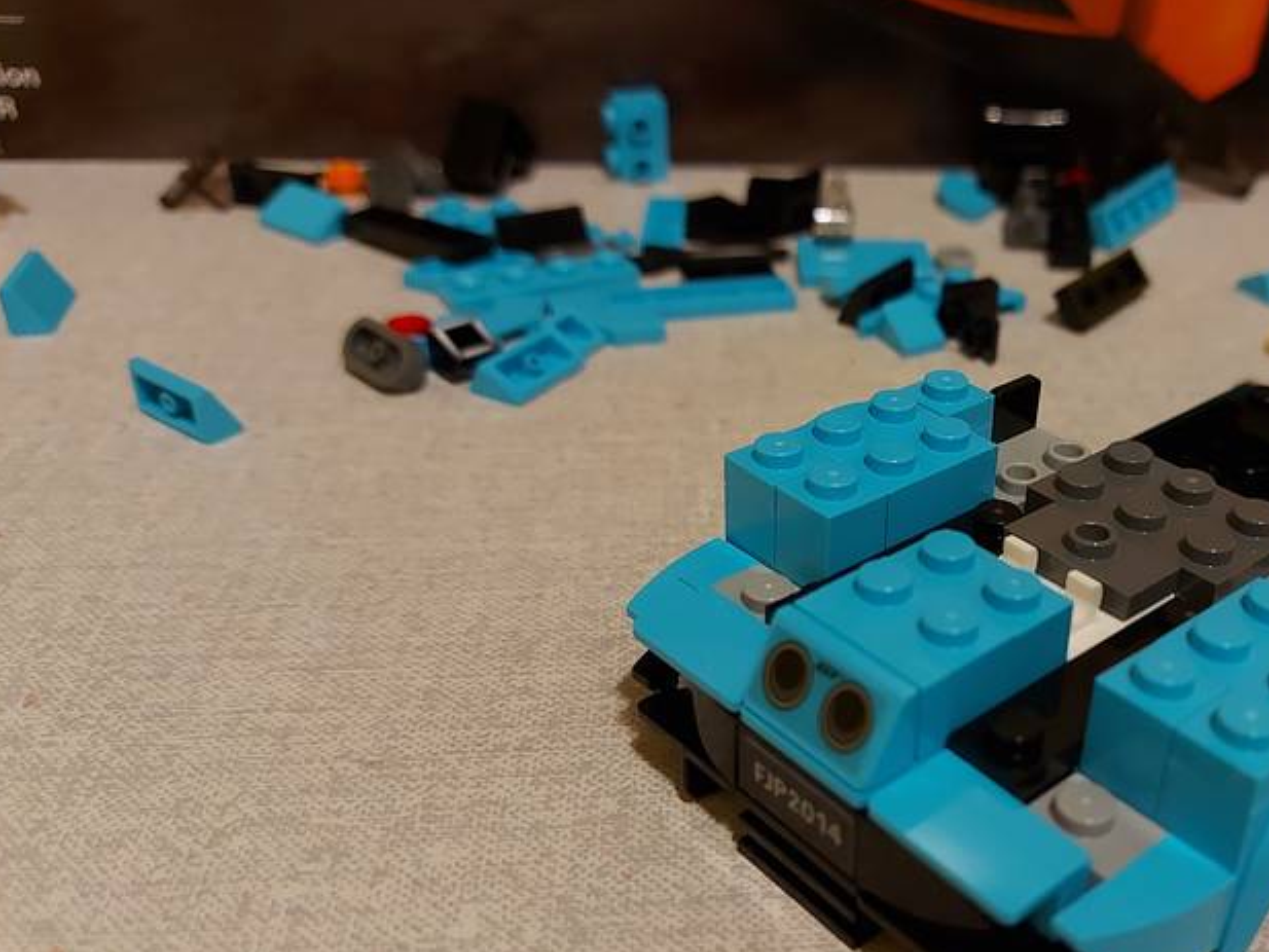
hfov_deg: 51.1
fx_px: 1283
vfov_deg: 40.5
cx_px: 901
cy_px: 587
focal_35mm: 35
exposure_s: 1/33
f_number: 1.8
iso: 320
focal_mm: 5.23
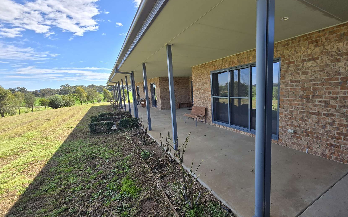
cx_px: 201
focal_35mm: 16
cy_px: 115
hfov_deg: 97.0
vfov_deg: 71.2
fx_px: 152
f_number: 2.2
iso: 25
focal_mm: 1.7
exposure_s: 1/432
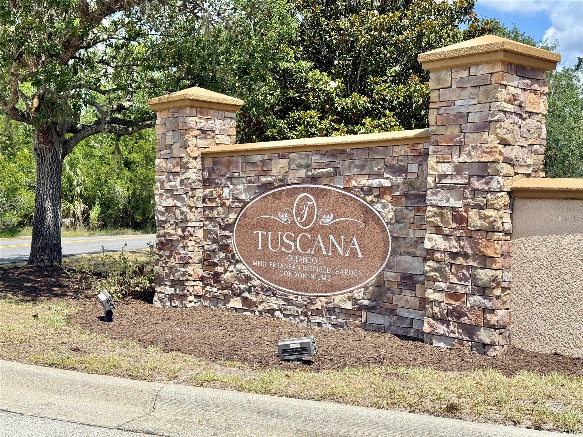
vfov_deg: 30.3
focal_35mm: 48
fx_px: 808
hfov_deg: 39.7
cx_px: 292
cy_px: 218
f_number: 1.78
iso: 80
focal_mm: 6.76
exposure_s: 1/3704
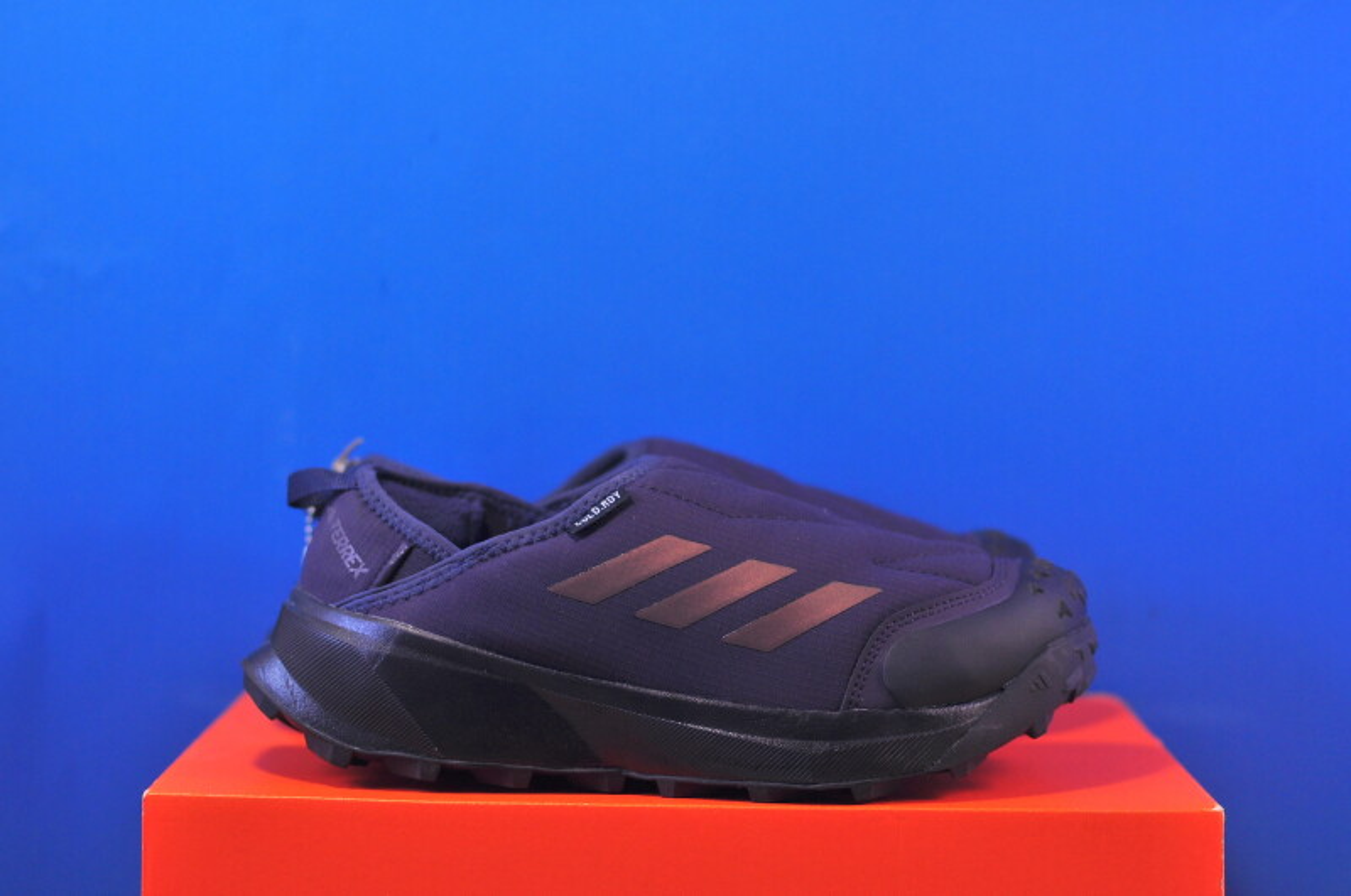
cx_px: 676
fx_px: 2811
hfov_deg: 27.0
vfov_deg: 18.1
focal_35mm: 75
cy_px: 448
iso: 250
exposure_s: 1/320
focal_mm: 50
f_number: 2.5
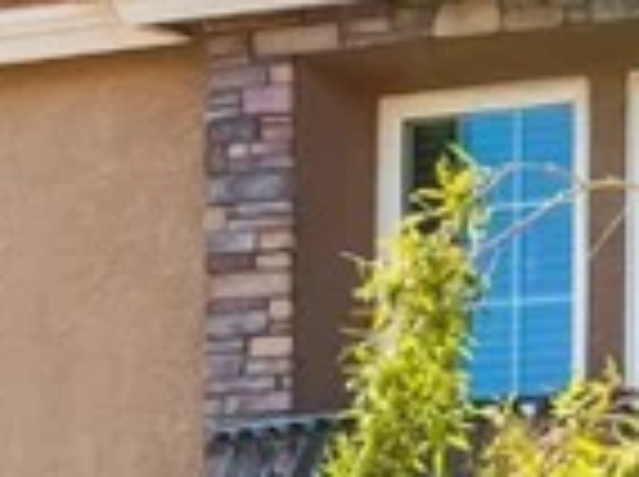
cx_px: 1678
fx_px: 3962
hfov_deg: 8.3
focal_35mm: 215
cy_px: 1127
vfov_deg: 6.6
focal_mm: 21
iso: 400
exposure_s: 1/8000
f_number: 8
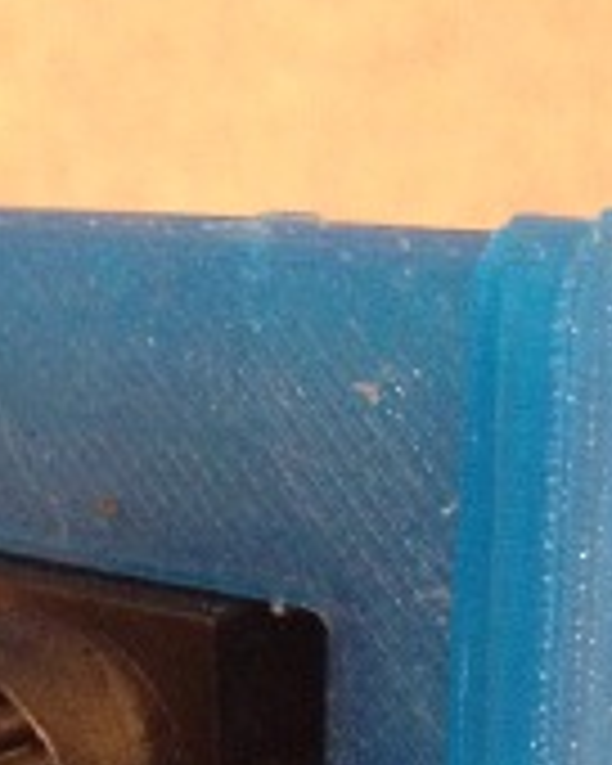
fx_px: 2287
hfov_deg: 15.2
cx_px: 164
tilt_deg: -16.0
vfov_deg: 18.4
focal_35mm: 101
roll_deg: +0.2
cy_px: 814
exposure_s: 1/15
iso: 500
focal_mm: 4.12
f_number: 2.4
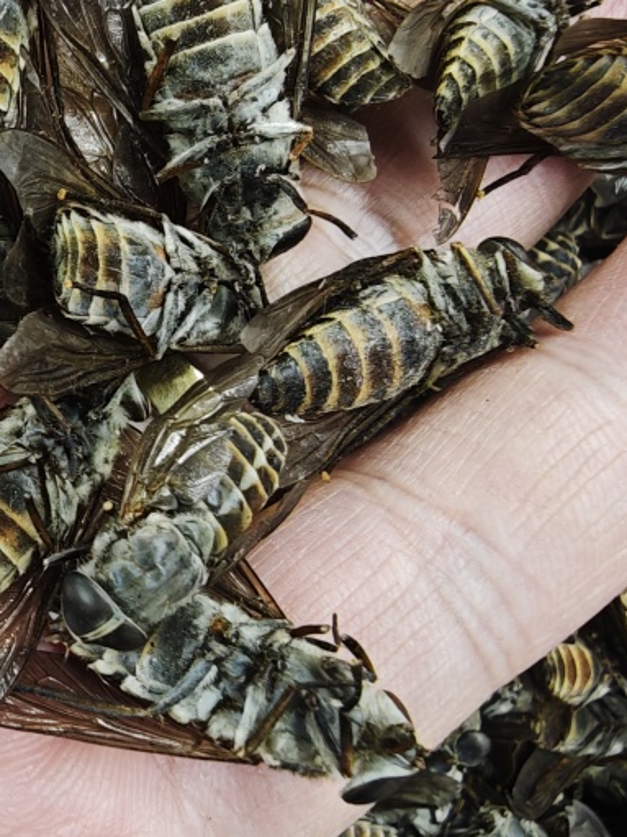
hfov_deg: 29.4
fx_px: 1160
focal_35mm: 48
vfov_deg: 39.5
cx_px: 100
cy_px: 327
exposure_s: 1/50
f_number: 2.2
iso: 640
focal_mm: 2.13
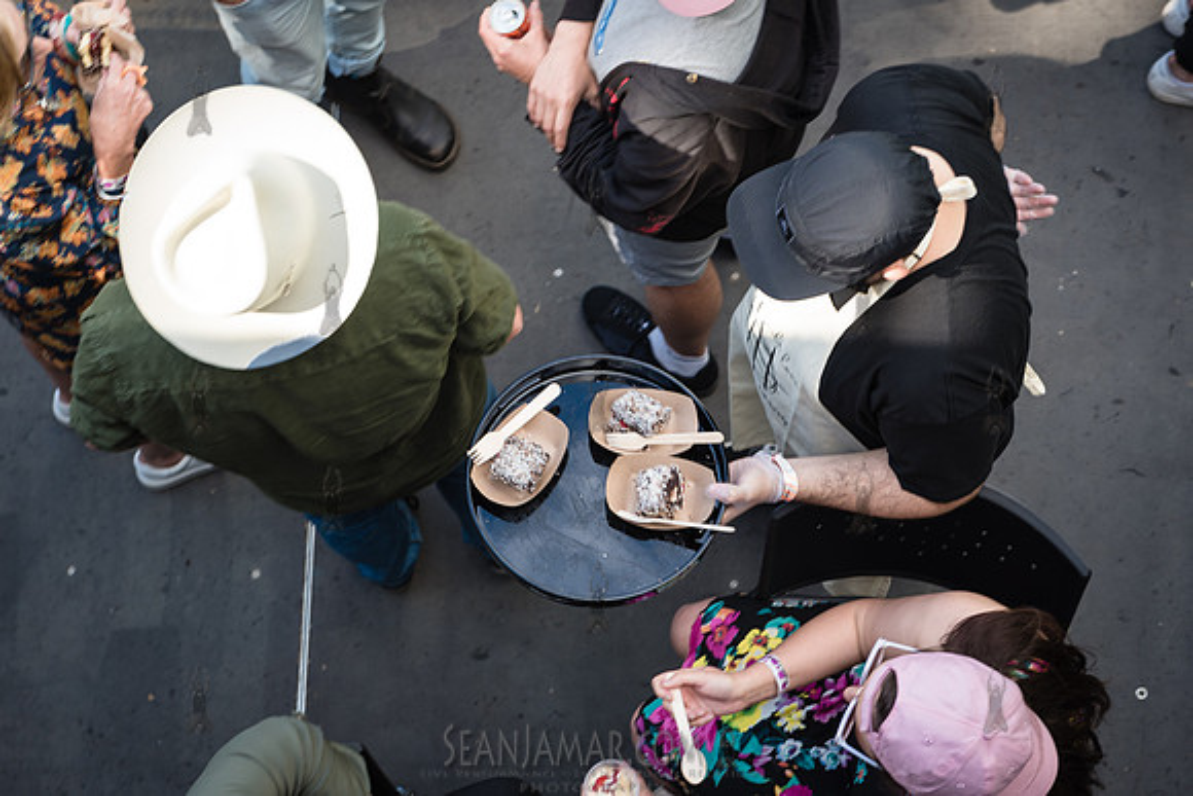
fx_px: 2698
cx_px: 604
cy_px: 349
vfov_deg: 16.8
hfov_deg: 24.9
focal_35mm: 81
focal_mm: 70
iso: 200
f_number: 5.6
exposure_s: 1/125
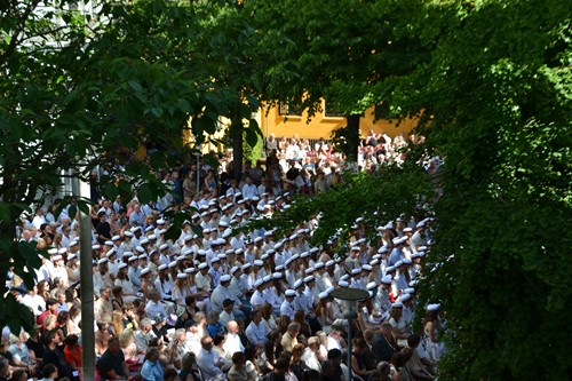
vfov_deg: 21.6
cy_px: 190
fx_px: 1001
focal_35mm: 63
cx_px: 286
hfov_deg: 31.9
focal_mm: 42
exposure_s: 1/160
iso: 100
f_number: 6.3
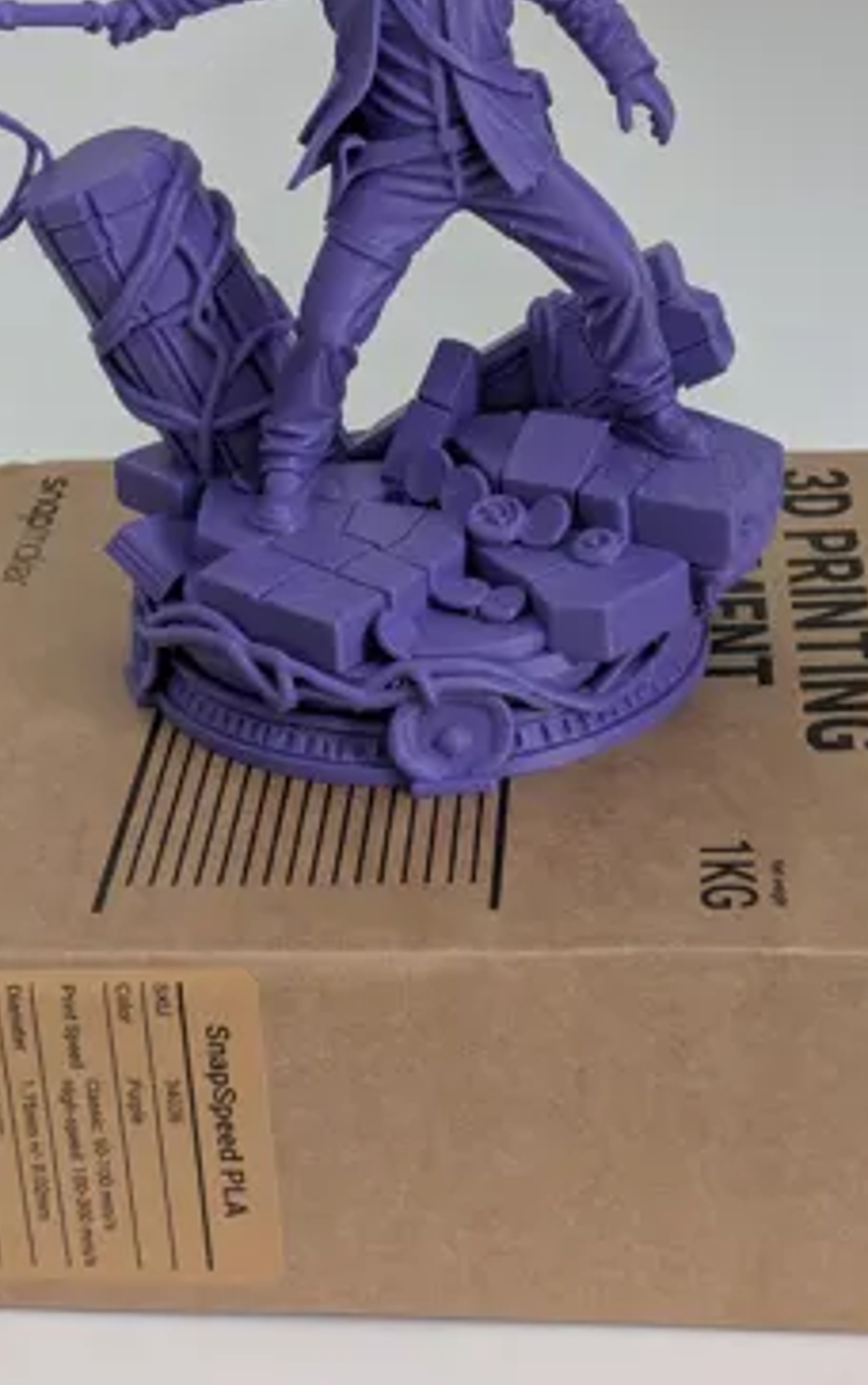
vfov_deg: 27.0
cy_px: 489
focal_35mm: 76
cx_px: 426
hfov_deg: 17.2
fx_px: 2872
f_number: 1.7
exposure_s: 1/60
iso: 283
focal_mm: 4.53
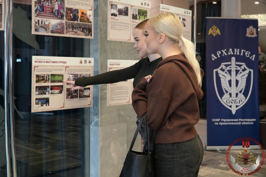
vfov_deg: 31.9
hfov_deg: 46.4
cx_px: 133
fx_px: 310
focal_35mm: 42
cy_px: 88
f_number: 4
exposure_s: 1/160
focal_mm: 28
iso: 1600
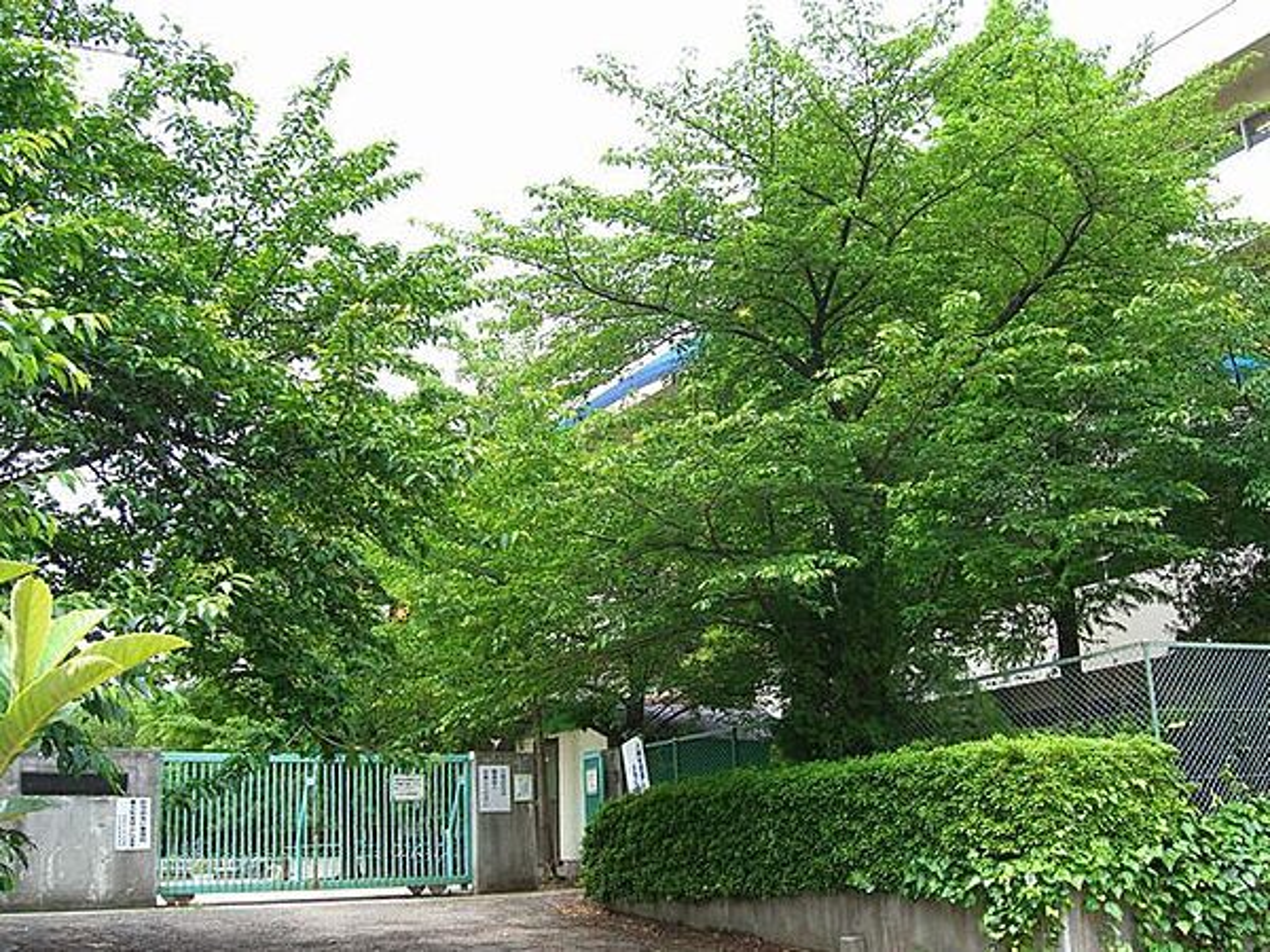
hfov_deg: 49.0
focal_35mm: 38
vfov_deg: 37.7
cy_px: 476
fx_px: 1394
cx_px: 635
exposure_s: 1/125
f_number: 4
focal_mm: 7.9
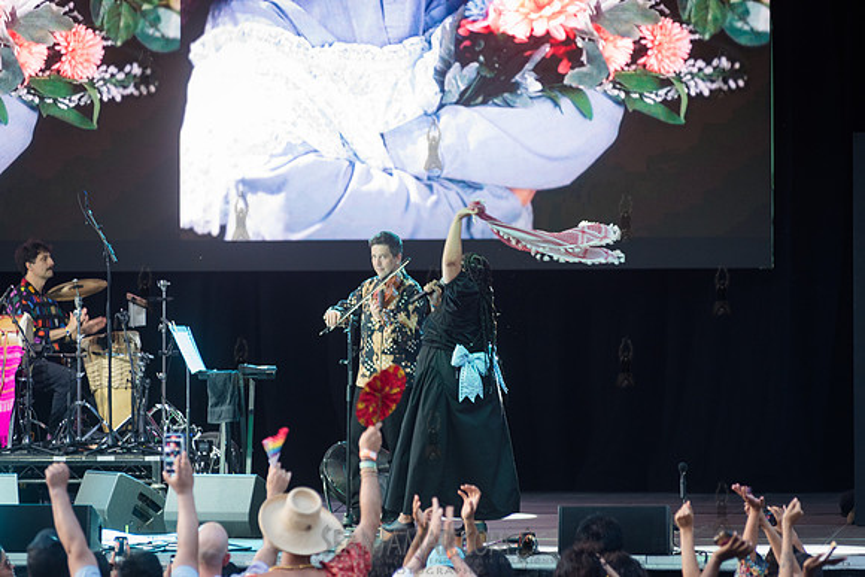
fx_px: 4446
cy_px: 288
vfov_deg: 7.4
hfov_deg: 11.1
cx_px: 432
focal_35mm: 185
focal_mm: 185
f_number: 4
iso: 1000
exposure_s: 1/160
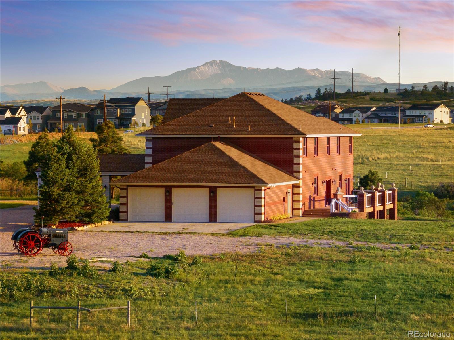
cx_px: 227
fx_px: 2176
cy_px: 170
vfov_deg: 8.9
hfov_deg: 11.9
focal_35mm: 166
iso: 400
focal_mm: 30.71
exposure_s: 1/1250
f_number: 3.4
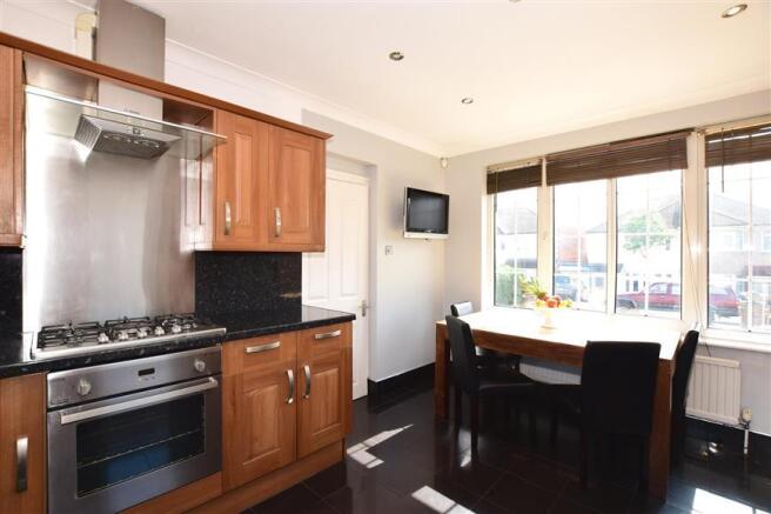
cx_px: 386
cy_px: 257
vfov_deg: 77.3
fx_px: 321
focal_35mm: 15
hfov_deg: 100.4
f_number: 6.3
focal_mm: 10
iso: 200
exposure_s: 1/100
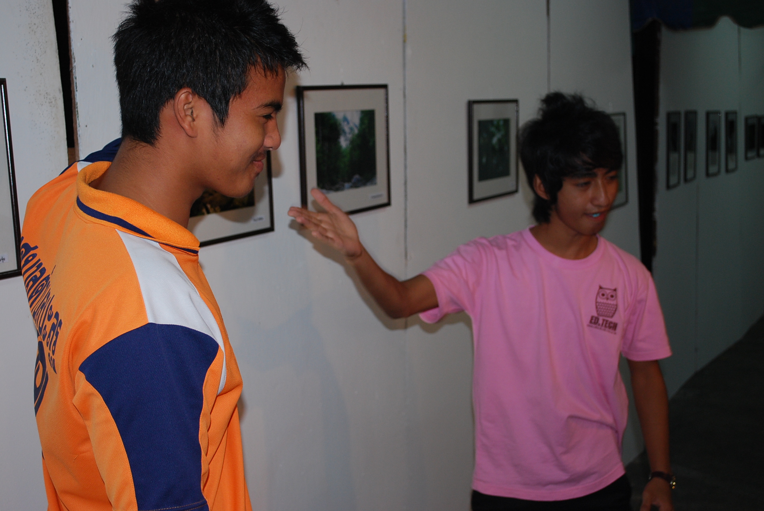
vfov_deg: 26.6
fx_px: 1084
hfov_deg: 38.8
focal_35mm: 51
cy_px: 256
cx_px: 382
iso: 400
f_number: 5
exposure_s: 1/40
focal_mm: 34
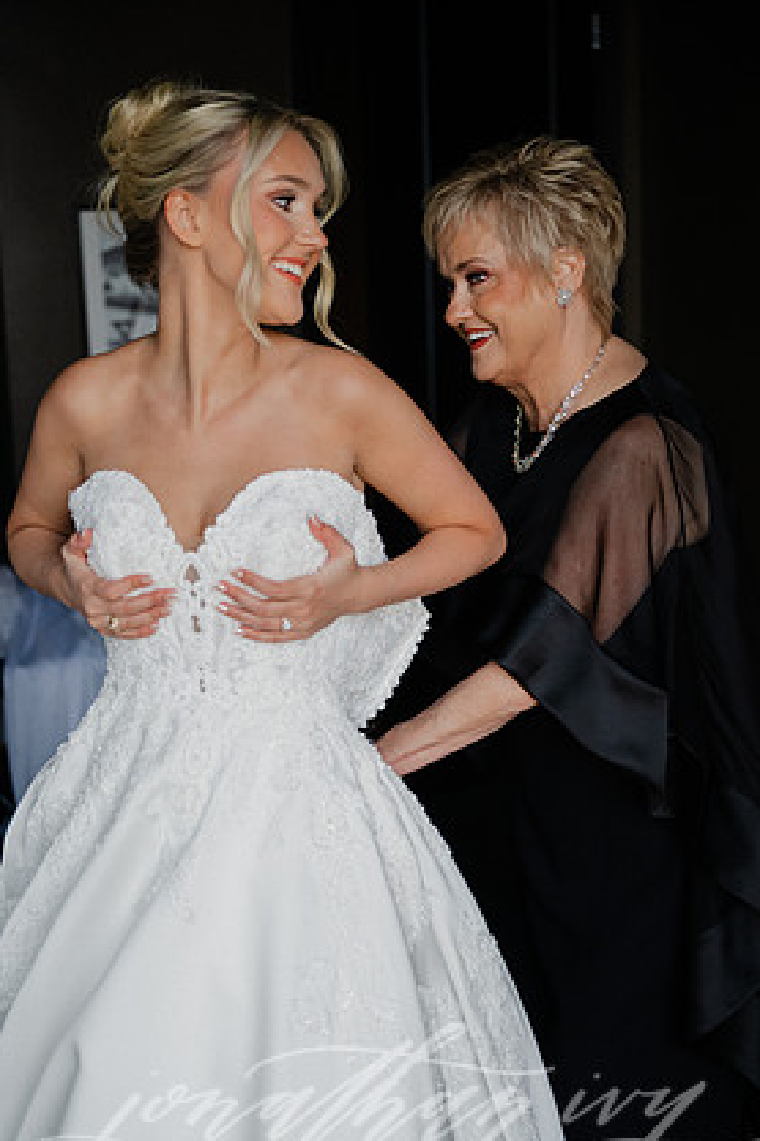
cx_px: 385
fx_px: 1742
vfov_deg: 36.2
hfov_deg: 24.6
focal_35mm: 55
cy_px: 599
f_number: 2.8
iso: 1600
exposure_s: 1/320
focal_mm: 51
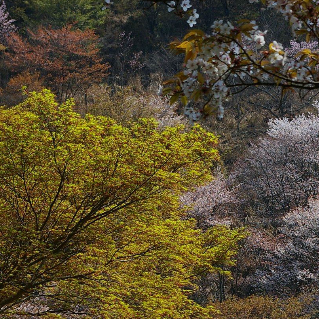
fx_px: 1857
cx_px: 277
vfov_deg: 9.8
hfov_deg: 9.8
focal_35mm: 178
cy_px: 237
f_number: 9.5
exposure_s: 1/350
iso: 200
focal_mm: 55
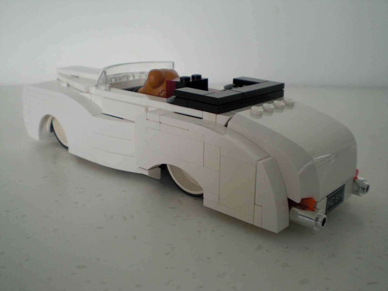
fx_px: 426
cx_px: 194
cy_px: 146
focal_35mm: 38
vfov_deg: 37.7
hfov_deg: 49.0
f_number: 3.1
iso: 200
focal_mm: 6.3
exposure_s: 1/25
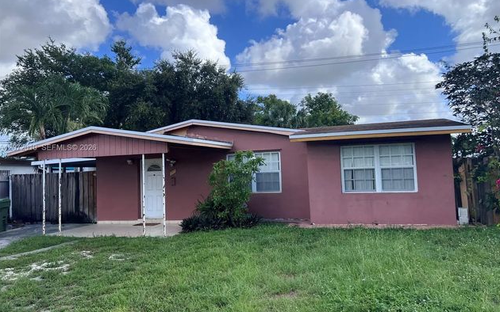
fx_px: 382
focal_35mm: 28
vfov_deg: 44.5
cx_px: 252
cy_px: 148
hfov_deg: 66.5
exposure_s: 1/3460
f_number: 1.5
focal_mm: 5.7
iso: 50
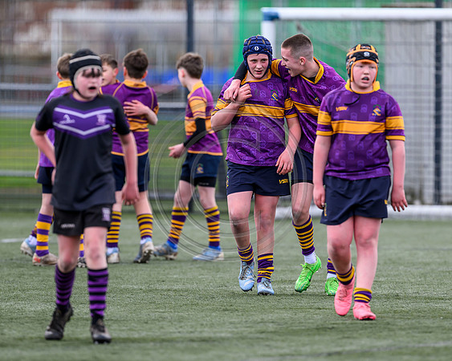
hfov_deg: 3.3
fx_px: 7857
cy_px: 176
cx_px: 267
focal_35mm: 588
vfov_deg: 2.6
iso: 500
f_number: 3.5
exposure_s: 1/1250
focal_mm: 400
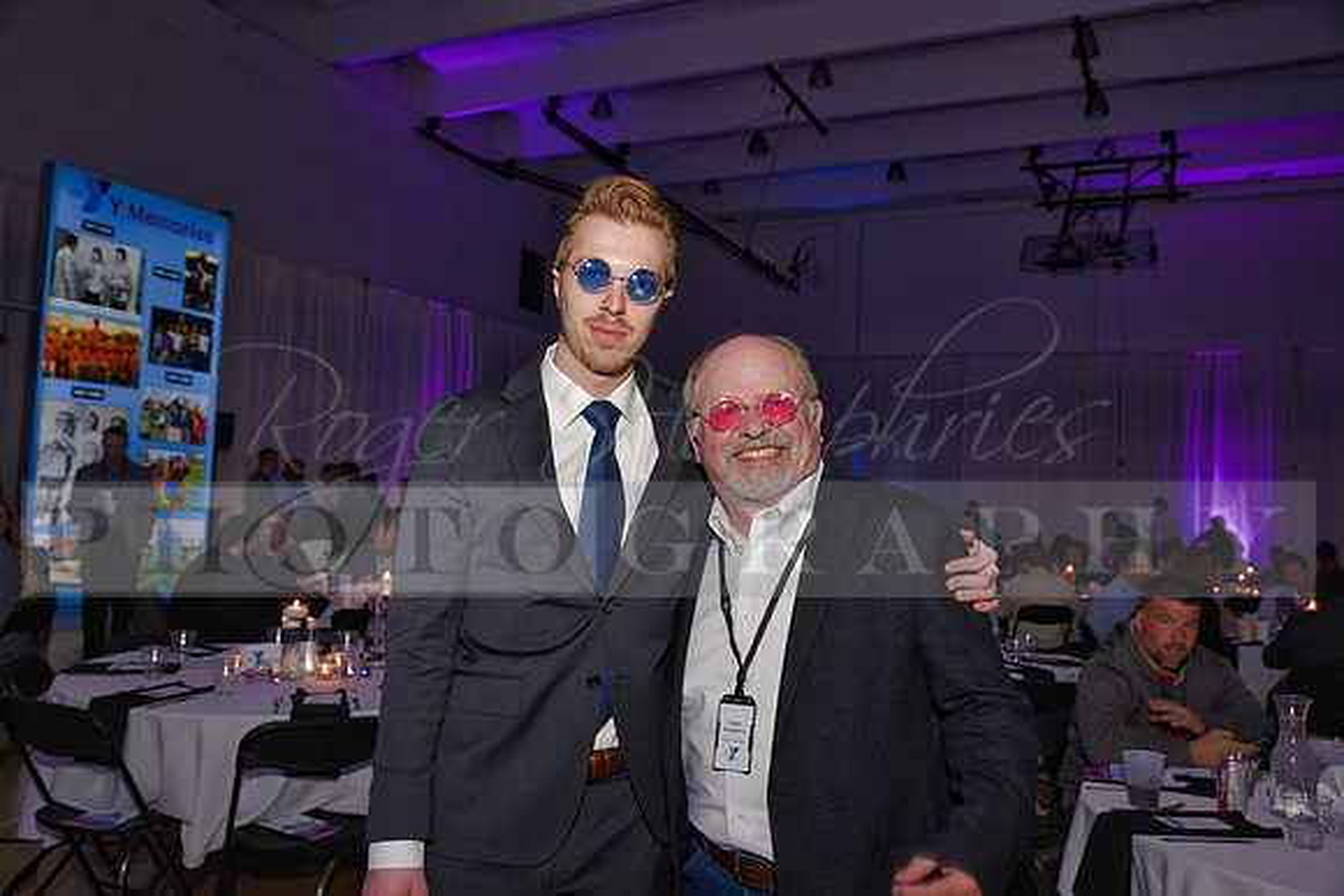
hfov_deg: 60.3
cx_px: 672
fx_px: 1158
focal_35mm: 31
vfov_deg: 42.3
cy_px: 448
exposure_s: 1/60
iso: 200
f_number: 5
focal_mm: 31
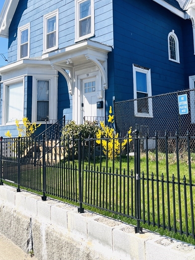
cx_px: 123
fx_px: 285
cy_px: 93
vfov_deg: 48.4
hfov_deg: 37.5
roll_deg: +1.7
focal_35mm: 38
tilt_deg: +8.4
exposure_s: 1/2410
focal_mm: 5.1
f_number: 1.6
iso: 50
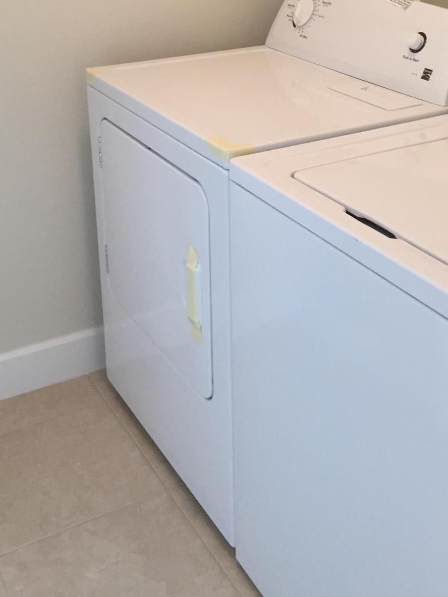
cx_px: 243
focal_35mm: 49
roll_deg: +0.8
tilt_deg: -20.1
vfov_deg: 38.1
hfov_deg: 29.7
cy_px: 159
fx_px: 846
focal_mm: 4.15
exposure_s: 1/30
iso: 50
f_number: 2.2
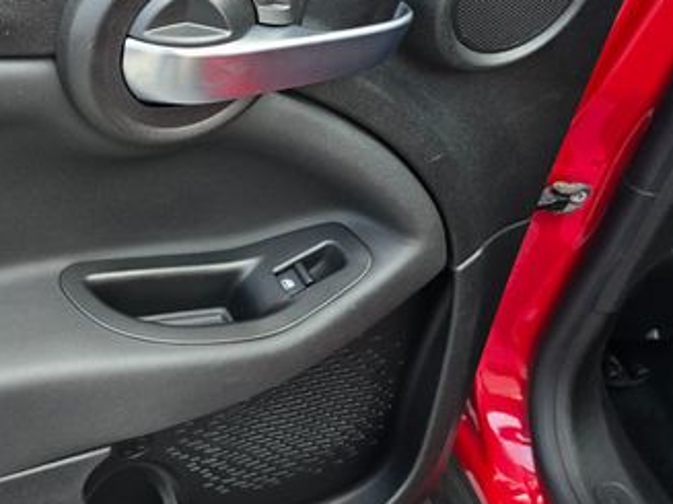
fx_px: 875
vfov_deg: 32.2
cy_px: 249
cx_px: 78
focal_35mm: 45
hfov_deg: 39.3
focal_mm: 6.3
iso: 50
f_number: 1.7
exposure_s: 1/180
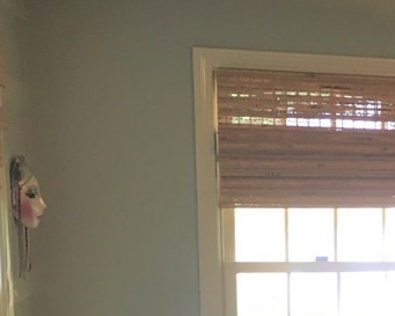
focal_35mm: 85
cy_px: 328
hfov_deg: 20.2
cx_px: 539
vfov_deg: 17.6
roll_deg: -0.5
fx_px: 994
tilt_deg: -7.2
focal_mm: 4.15
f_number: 2.2
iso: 80
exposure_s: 1/30
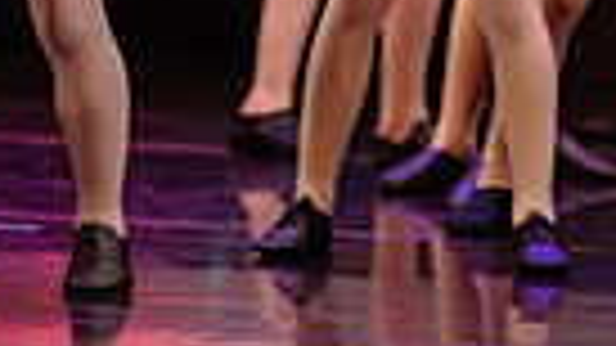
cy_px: -480
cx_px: 489
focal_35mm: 697
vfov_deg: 1.7
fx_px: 11382
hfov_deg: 3.1
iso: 1600
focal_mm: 145
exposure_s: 1/320
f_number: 2.8
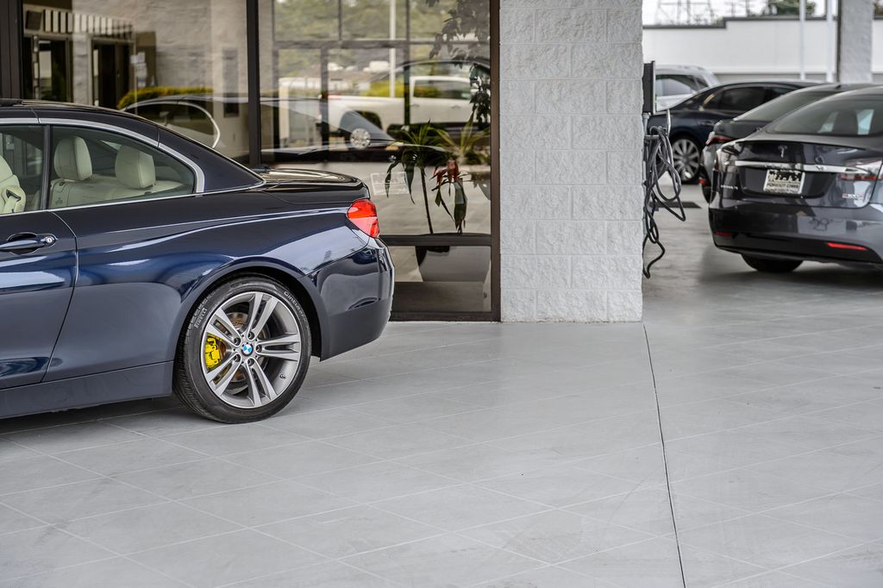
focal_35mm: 71
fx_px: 1730
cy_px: 294
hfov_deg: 28.6
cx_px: 442
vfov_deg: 19.3
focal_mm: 70
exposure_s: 1/250
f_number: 4
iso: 100
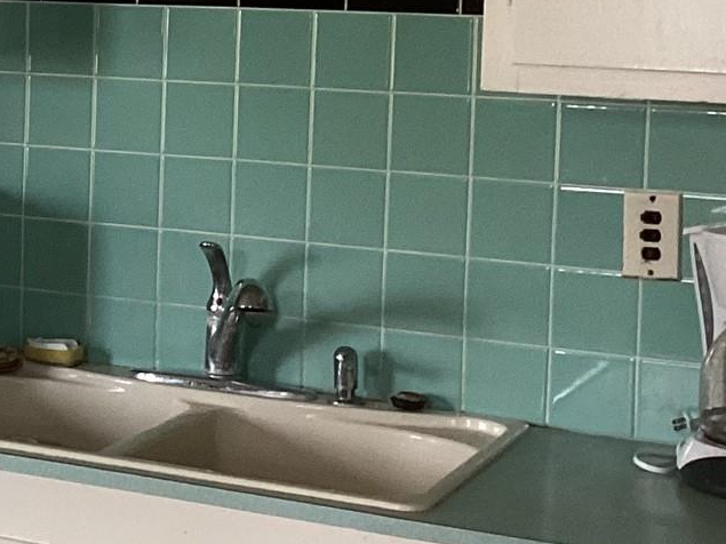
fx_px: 2097
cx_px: -216
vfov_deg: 14.7
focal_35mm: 100
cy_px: 78
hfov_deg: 18.3
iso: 80
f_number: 2.4
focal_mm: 3.3
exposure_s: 1/60
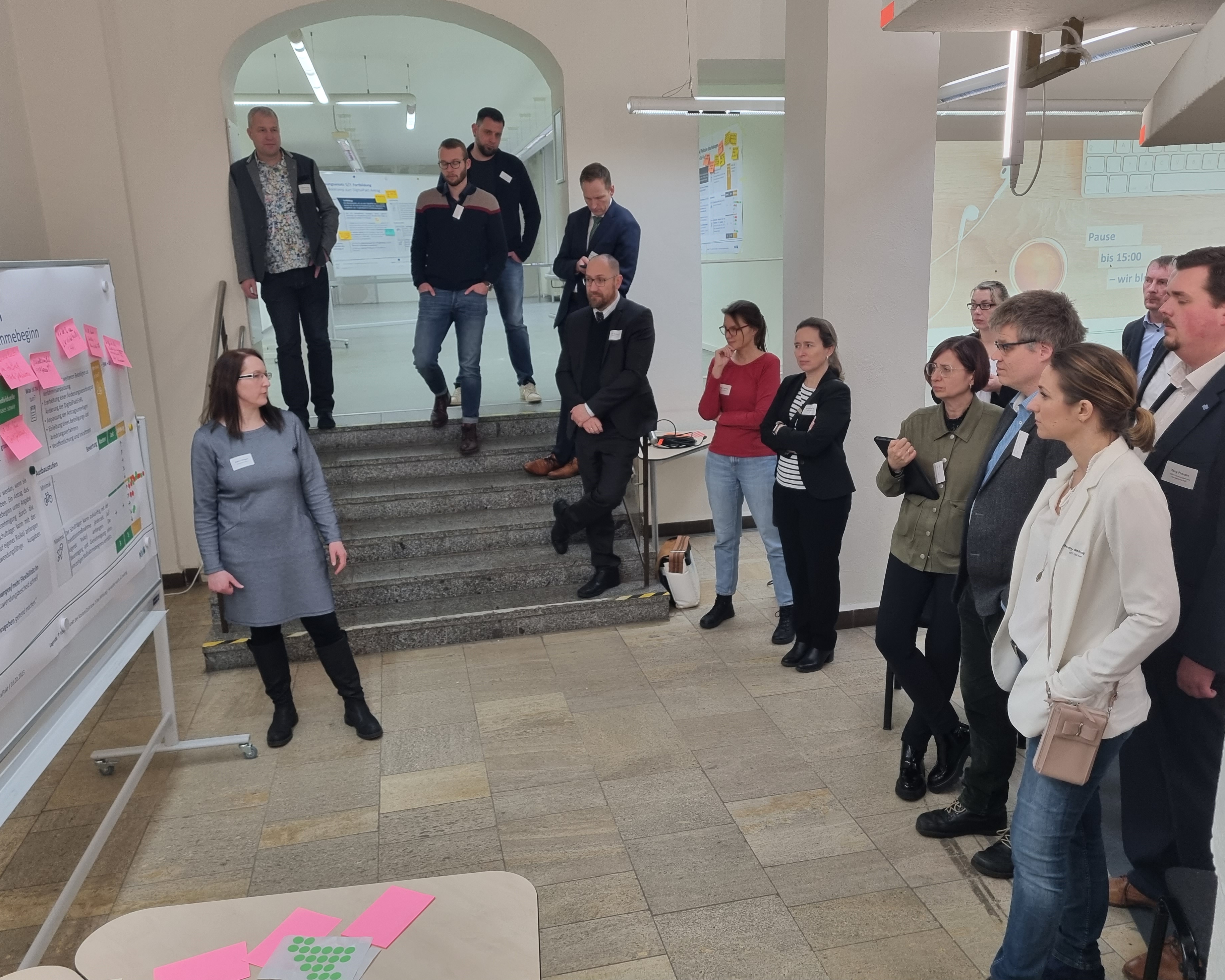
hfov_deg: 62.2
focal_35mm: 28
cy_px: 474
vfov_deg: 51.5
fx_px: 1015
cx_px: 621
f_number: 1.8
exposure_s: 1/100
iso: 200
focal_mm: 5.4
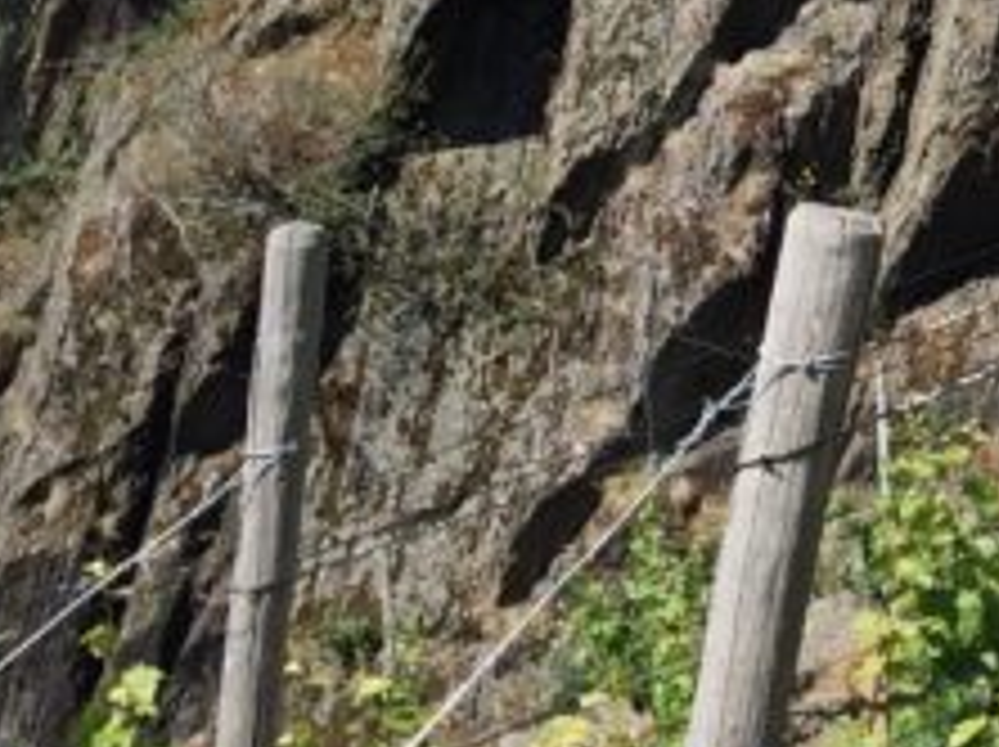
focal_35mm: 134
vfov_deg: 10.6
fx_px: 3863
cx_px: 1809
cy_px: -414
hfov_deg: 13.3
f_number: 2.2
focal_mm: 4.15
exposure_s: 1/1412
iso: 32
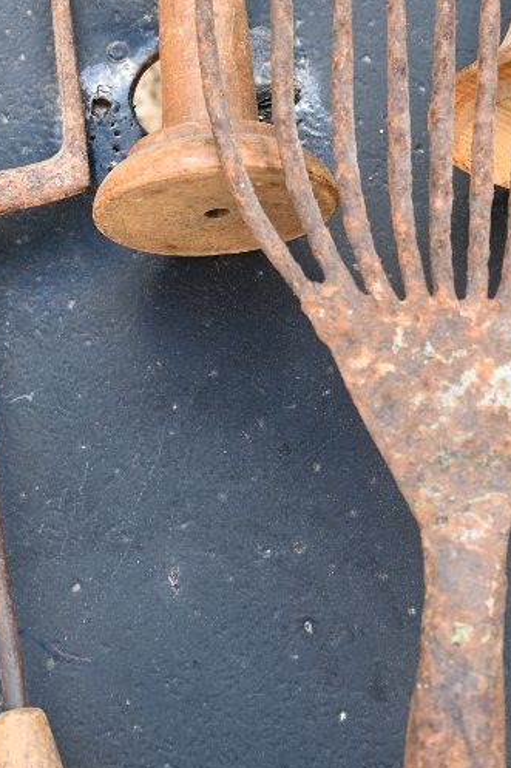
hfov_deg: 15.7
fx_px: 1854
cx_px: 352
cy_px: 145
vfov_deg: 23.0
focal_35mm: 87
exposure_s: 1/250
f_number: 4
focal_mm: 24
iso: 360
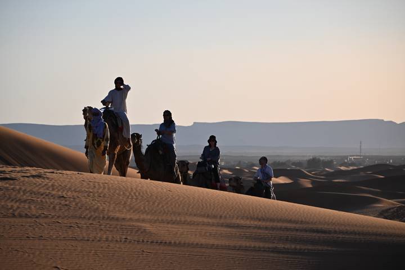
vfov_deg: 6.5
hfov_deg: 9.8
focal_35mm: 210
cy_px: 135
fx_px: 2362
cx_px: 202
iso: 100
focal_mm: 140
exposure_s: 1/500
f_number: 5.6
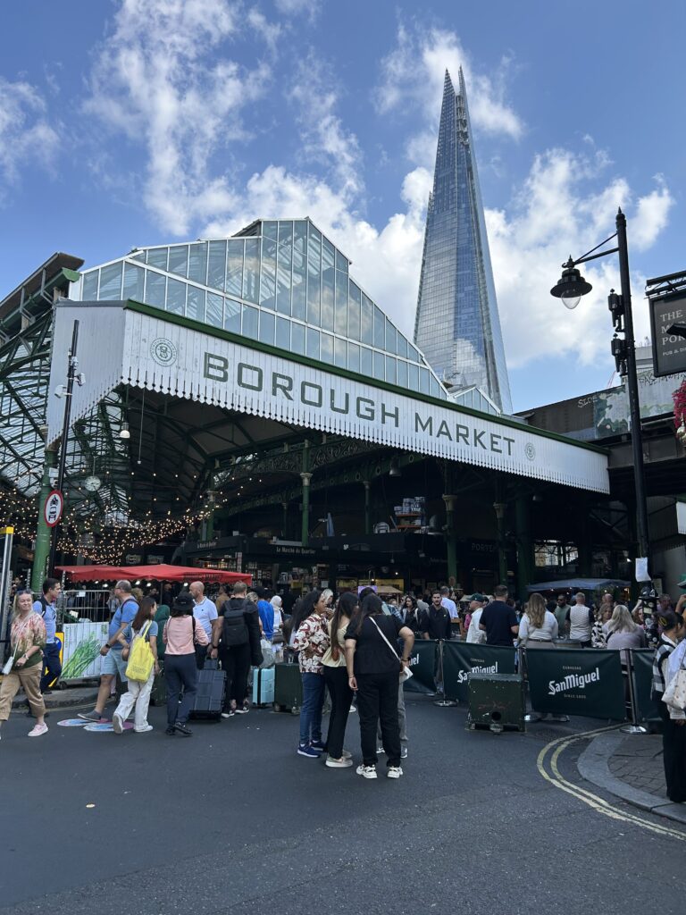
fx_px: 687
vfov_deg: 67.3
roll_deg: -2.4
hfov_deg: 53.1
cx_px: 343
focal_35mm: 26
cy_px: 458
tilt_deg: +9.7
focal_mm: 5.7
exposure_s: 1/2353
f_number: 1.5
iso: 50
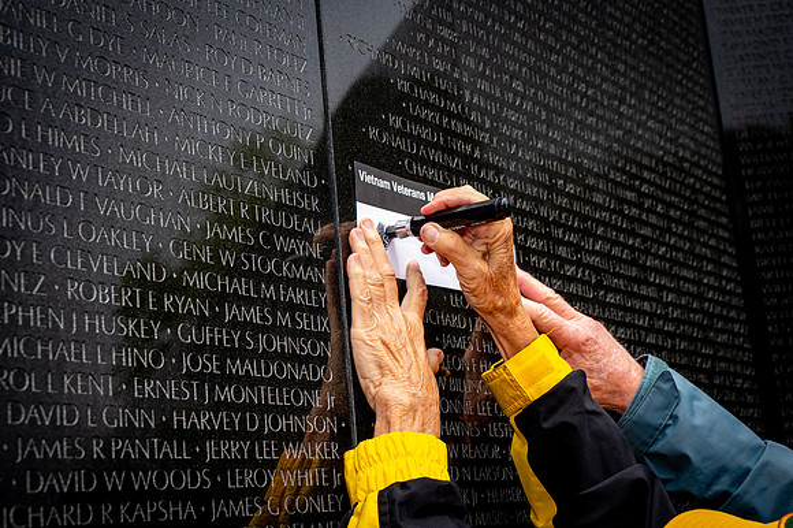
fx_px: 1145
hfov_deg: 38.2
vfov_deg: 26.0
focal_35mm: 52
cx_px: 396
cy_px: 264
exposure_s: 1/640
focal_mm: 52
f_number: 8
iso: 560
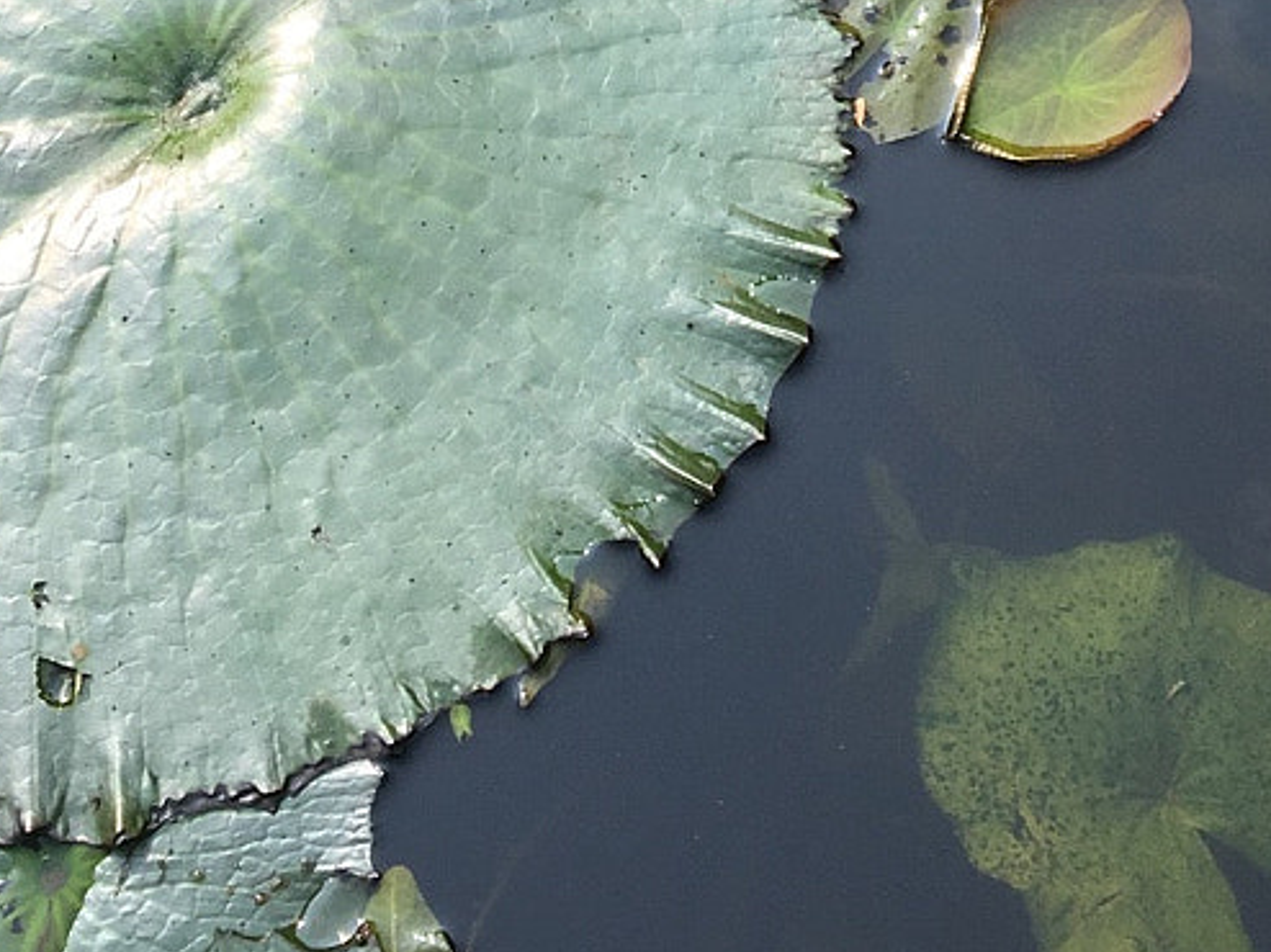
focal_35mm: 94
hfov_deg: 20.8
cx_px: 805
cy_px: -440
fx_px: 3450
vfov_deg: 14.7
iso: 25
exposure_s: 1/725
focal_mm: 4.15
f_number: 2.2
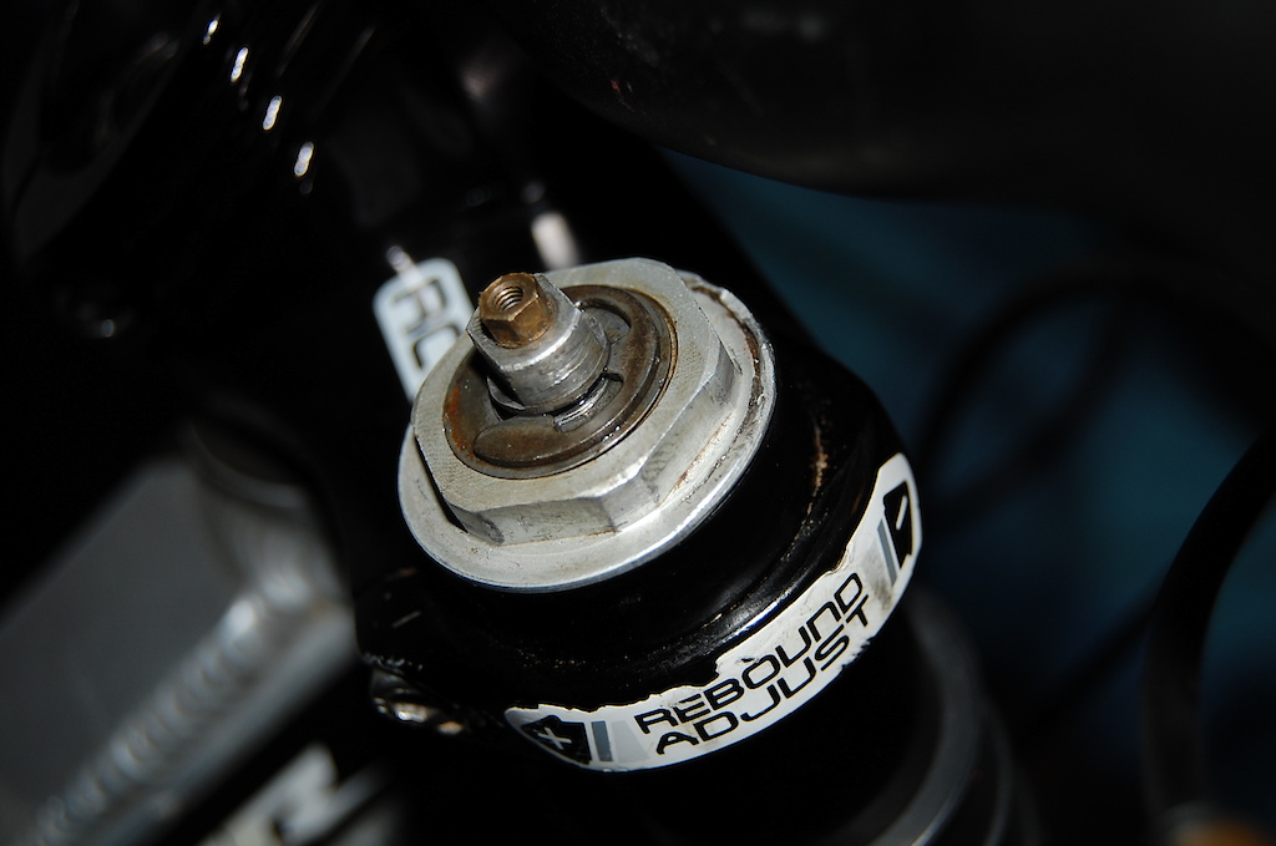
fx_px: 2017
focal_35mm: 57
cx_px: 638
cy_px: 423
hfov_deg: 35.1
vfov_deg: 23.7
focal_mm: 38
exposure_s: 1/125
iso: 200
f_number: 5.6
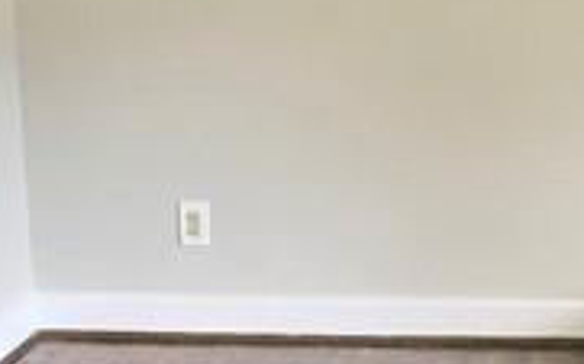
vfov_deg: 9.4
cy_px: 338
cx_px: 649
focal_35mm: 138
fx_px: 2196
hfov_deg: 14.8
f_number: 1.8
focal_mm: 5.4
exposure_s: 1/60.2
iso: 40
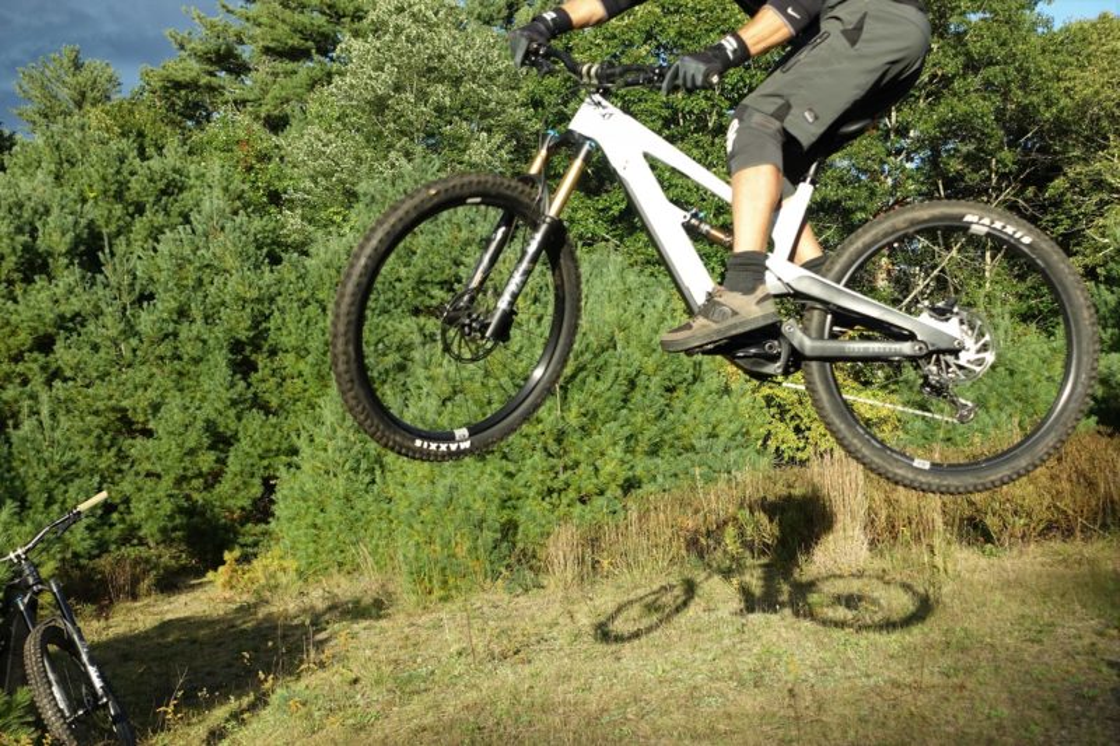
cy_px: 373
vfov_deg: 32.6
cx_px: 560
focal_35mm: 41
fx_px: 1275
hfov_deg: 47.4
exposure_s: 1/1250
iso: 200
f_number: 2.8
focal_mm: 15.1
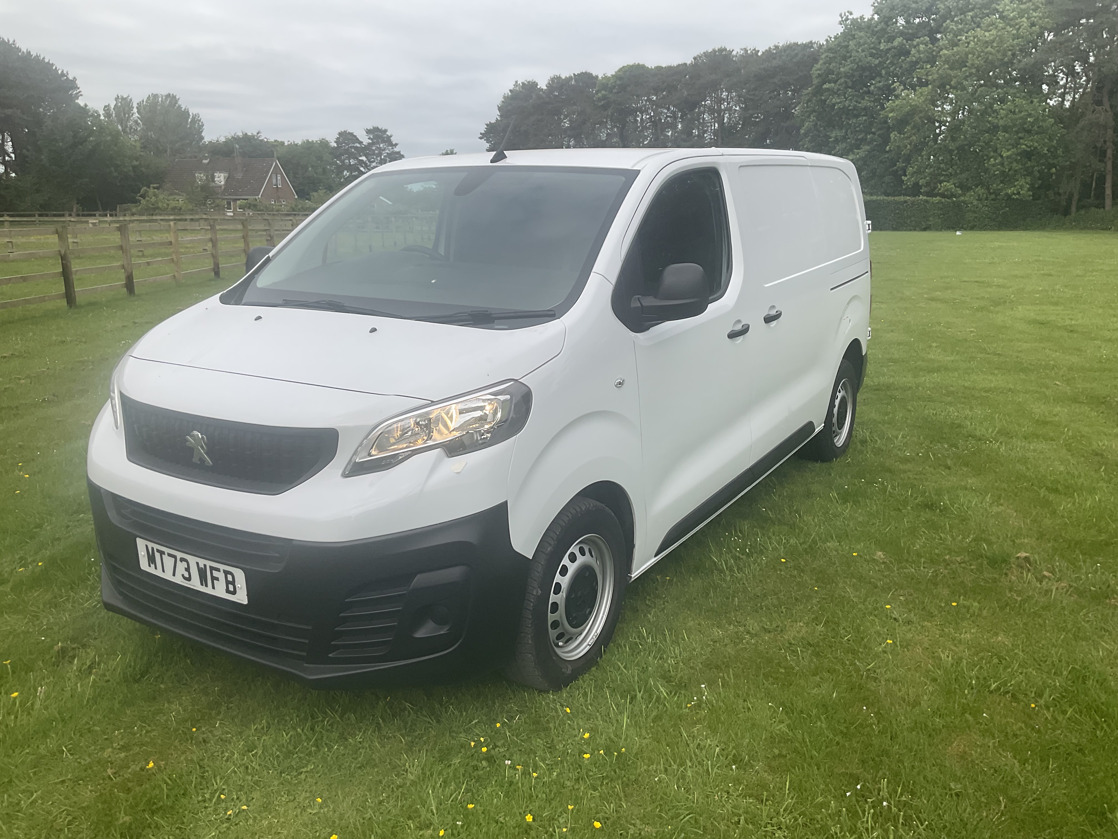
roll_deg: +0.6
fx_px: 937
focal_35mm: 29
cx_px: 559
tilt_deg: -12.4
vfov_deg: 48.2
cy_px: 420
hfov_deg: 61.7
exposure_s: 1/1412
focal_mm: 3
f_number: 1.8
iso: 16
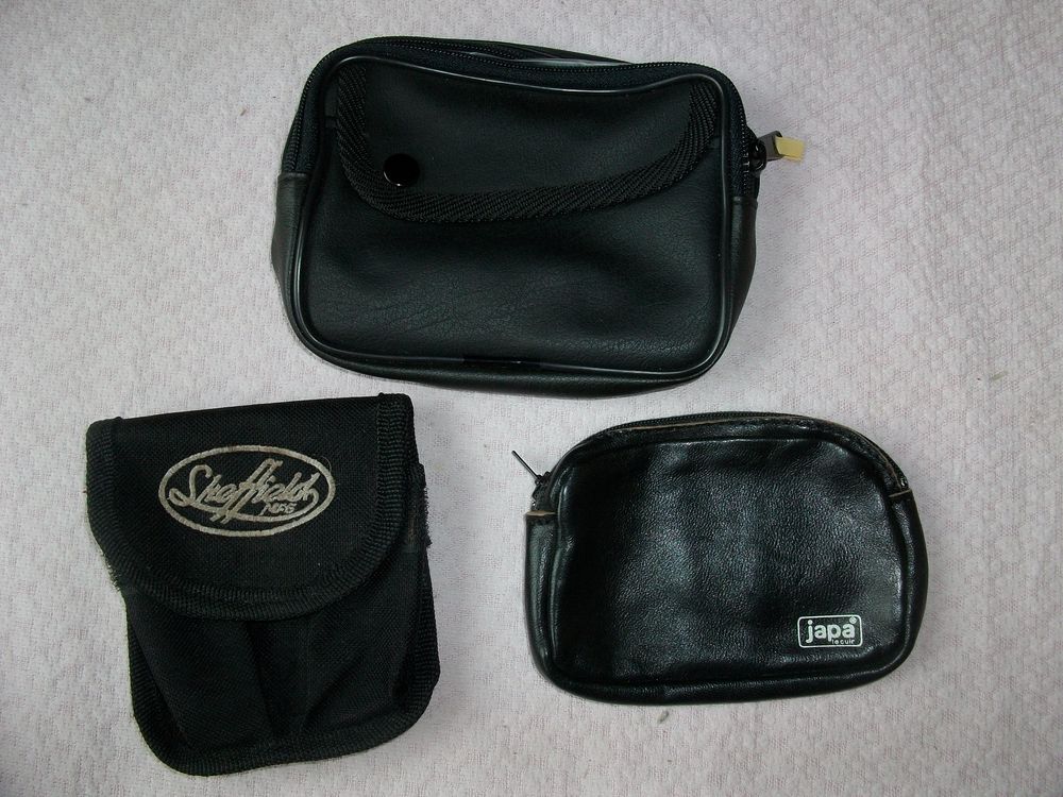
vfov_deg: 44.2
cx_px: 532
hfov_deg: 56.8
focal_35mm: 32
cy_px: 398
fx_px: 983
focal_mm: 5.7
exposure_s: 1/40
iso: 125
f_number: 2.9
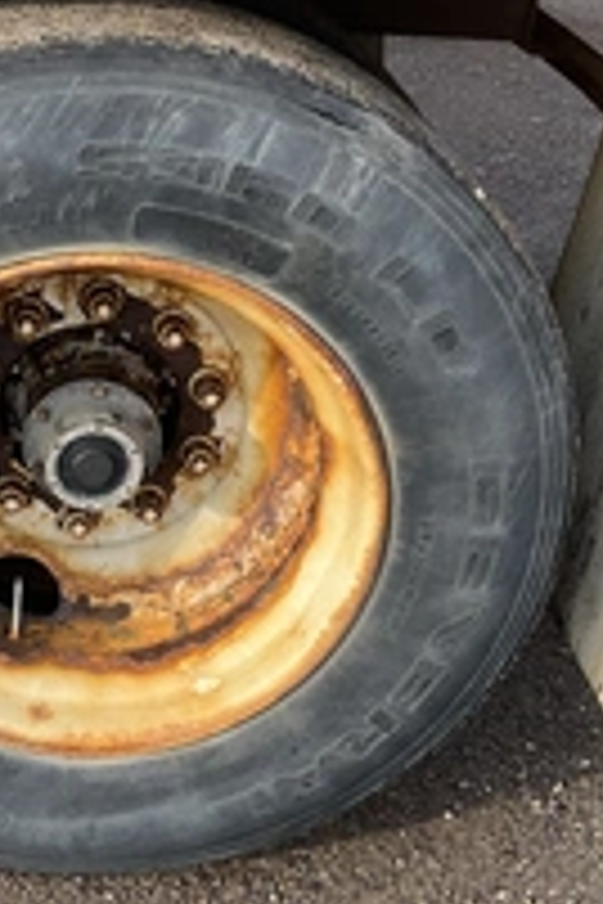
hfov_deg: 22.1
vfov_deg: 33.4
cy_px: 477
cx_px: 72
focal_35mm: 60
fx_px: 1507
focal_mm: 3
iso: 25
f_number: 1.8
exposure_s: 1/253
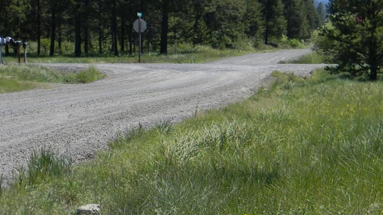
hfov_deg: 13.1
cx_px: 217
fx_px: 1665
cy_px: 43
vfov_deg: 7.4
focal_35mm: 164
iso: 80
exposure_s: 1/494
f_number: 4.5
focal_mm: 15.1
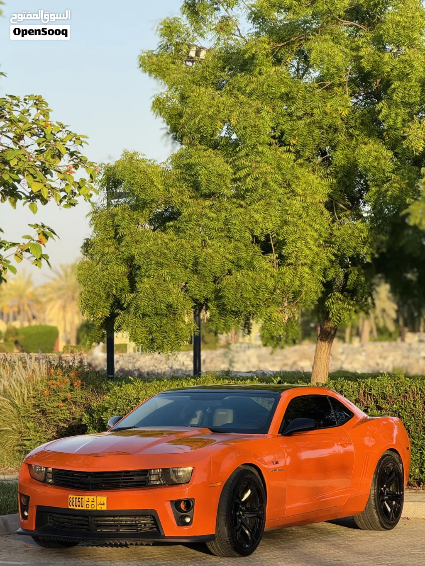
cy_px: 283
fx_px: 1964
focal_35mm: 120
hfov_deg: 12.3
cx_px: 212
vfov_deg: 16.4
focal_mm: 15.66
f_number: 2.8
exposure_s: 1/338
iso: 50
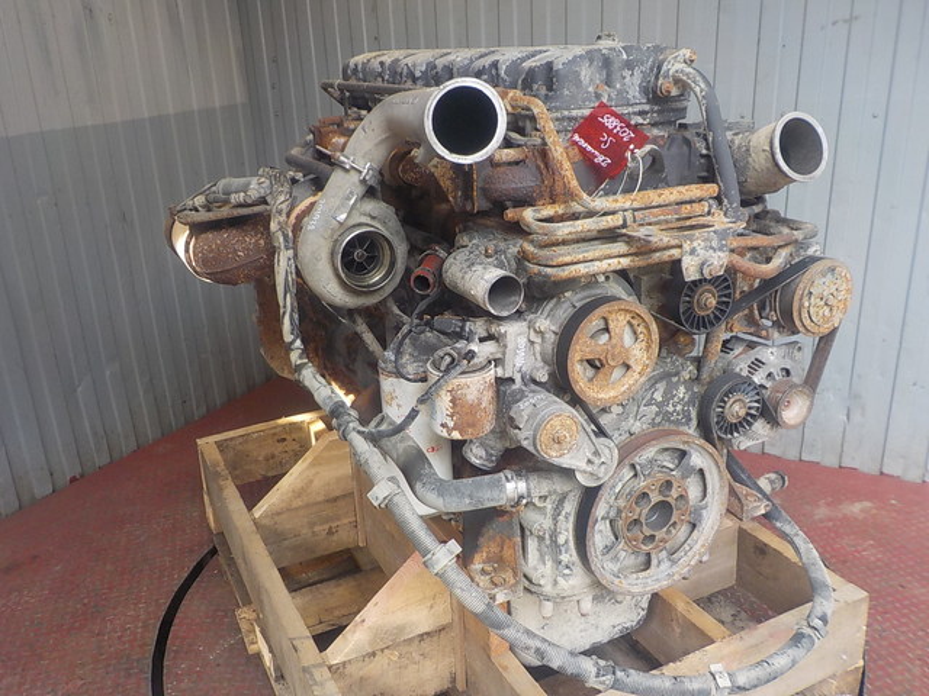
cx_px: 464
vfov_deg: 46.8
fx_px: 805
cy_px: 348
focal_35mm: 30
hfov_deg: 60.0
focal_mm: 4.1
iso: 125
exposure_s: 1/60
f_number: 3.3
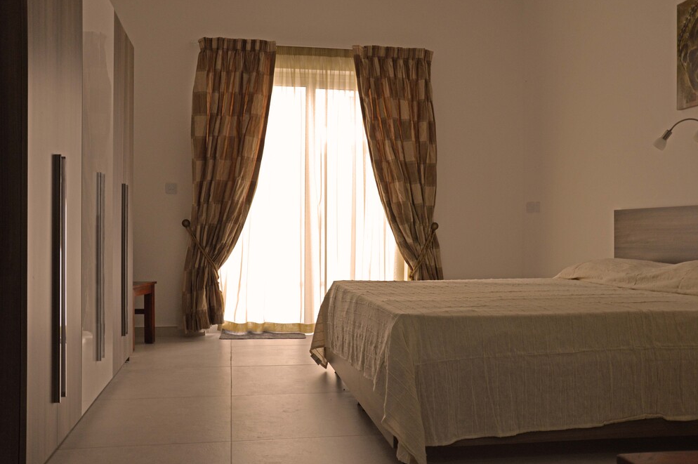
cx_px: 348
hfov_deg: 55.8
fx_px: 659
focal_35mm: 34
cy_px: 232
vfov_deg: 38.8
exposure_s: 1/30
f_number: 7.1
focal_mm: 22
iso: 800
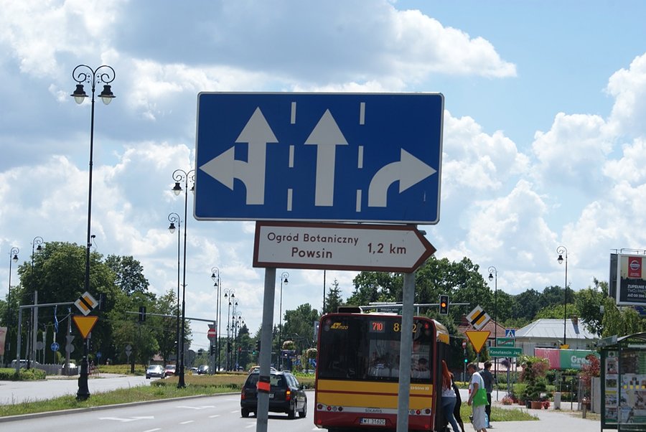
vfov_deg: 15.2
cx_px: 323
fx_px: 1617
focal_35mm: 90
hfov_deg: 22.6
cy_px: 216
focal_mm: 60
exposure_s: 1/160
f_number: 11
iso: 100
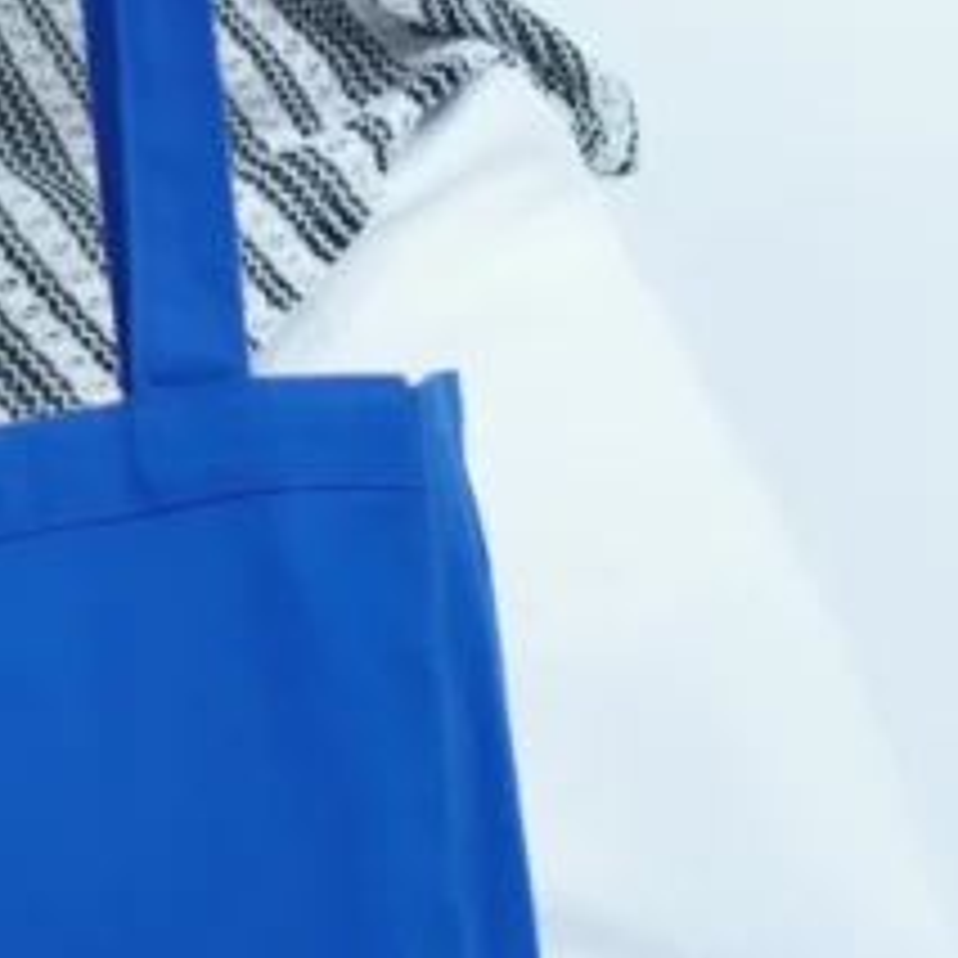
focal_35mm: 212
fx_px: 6638
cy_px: -225
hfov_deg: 8.1
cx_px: -560
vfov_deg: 8.2
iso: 500
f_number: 3.2
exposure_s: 1/200
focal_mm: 35
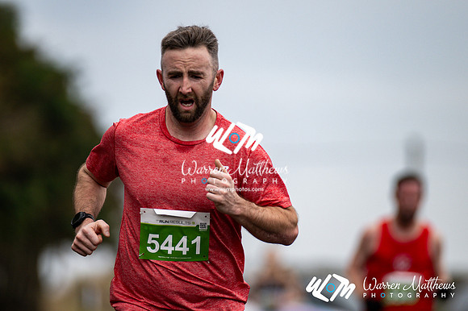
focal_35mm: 450
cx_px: 234
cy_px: 156
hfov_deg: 4.6
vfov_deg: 3.1
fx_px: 5846
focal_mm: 300
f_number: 2.8
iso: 360
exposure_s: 1/1600
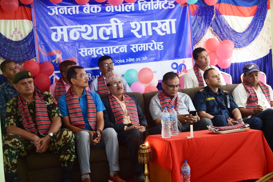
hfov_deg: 28.1
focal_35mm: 72
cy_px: 91
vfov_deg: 18.9
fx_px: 546
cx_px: 136
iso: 1600
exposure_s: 1/15
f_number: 6.3
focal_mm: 48
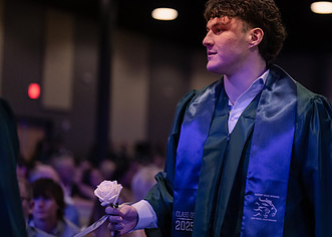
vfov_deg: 15.4
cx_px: 230
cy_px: 105
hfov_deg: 21.3
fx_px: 876
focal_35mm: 93
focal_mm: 50
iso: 1250
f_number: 1.2
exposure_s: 1/500
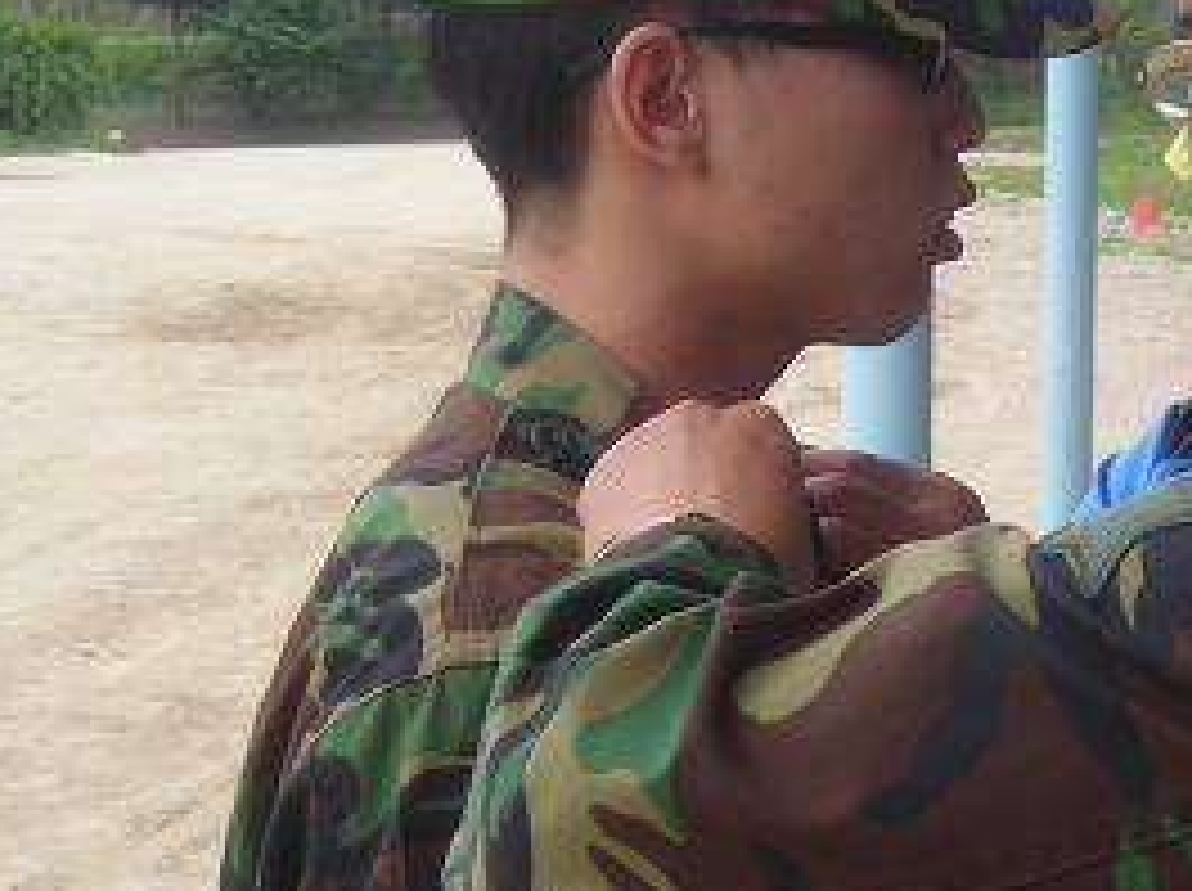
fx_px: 4574
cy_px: 418
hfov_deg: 14.6
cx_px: 1170
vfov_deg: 11.1
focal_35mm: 133
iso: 50
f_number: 3.6
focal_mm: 9.1
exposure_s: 1/85.8
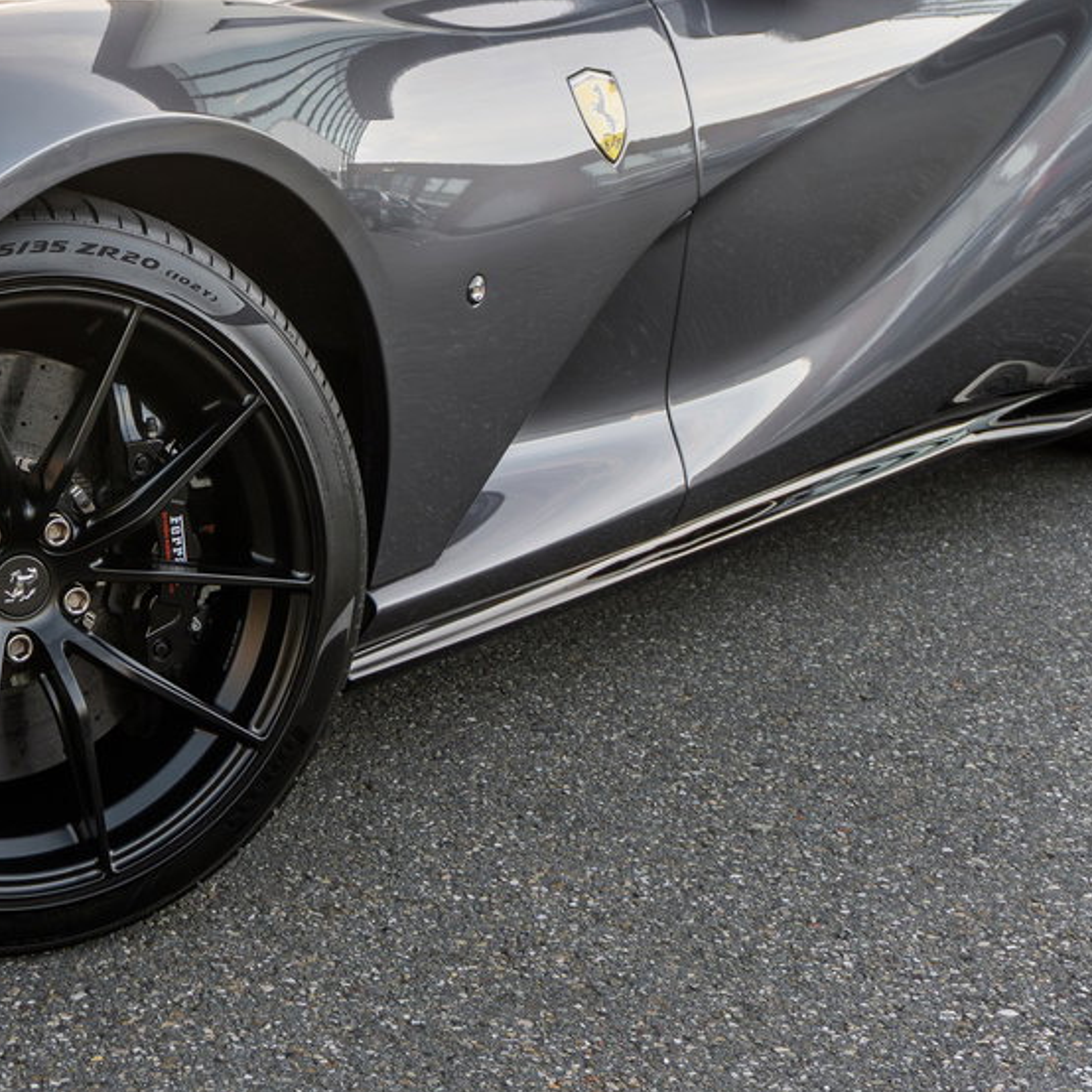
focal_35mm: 82
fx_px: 2927
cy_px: 244
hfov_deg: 20.3
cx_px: -75
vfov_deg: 20.9
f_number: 4
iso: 200
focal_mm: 22
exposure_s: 1/60
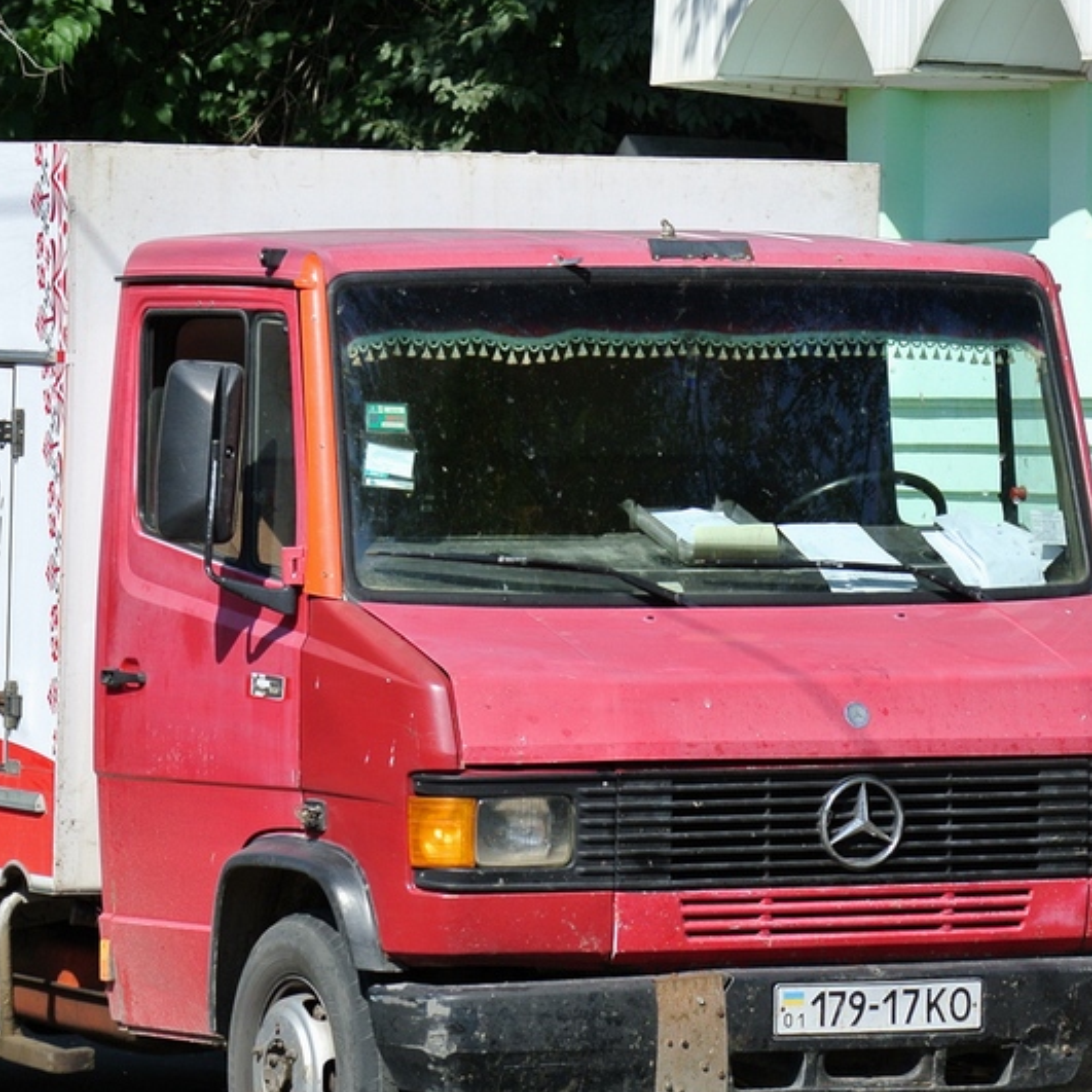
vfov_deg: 6.6
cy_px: 506
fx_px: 9458
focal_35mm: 265
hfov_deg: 6.6
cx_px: 444
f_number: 4.5
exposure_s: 1/640
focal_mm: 51.2
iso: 100
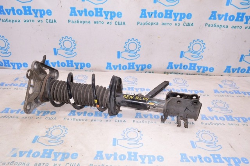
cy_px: 83
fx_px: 187
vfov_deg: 47.8
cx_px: 125
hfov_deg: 67.4
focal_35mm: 27
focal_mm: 18
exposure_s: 1/100
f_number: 8
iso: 1600
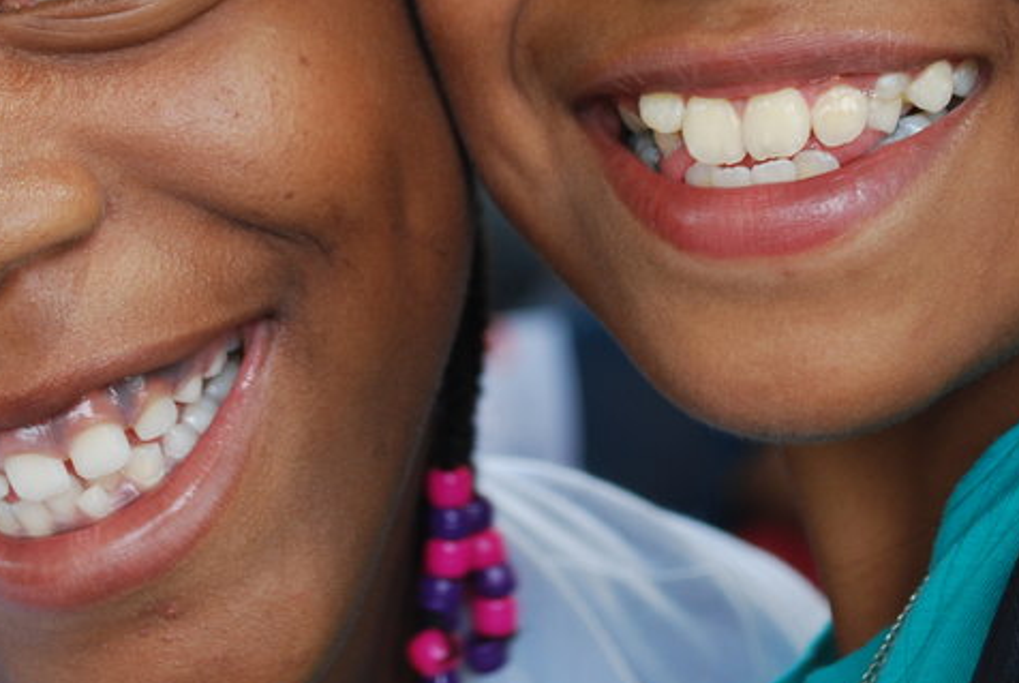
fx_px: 3657
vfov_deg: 10.6
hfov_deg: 15.9
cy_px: 44
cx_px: 415
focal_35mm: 129
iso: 200
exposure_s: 1/60
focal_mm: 40
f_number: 5.3
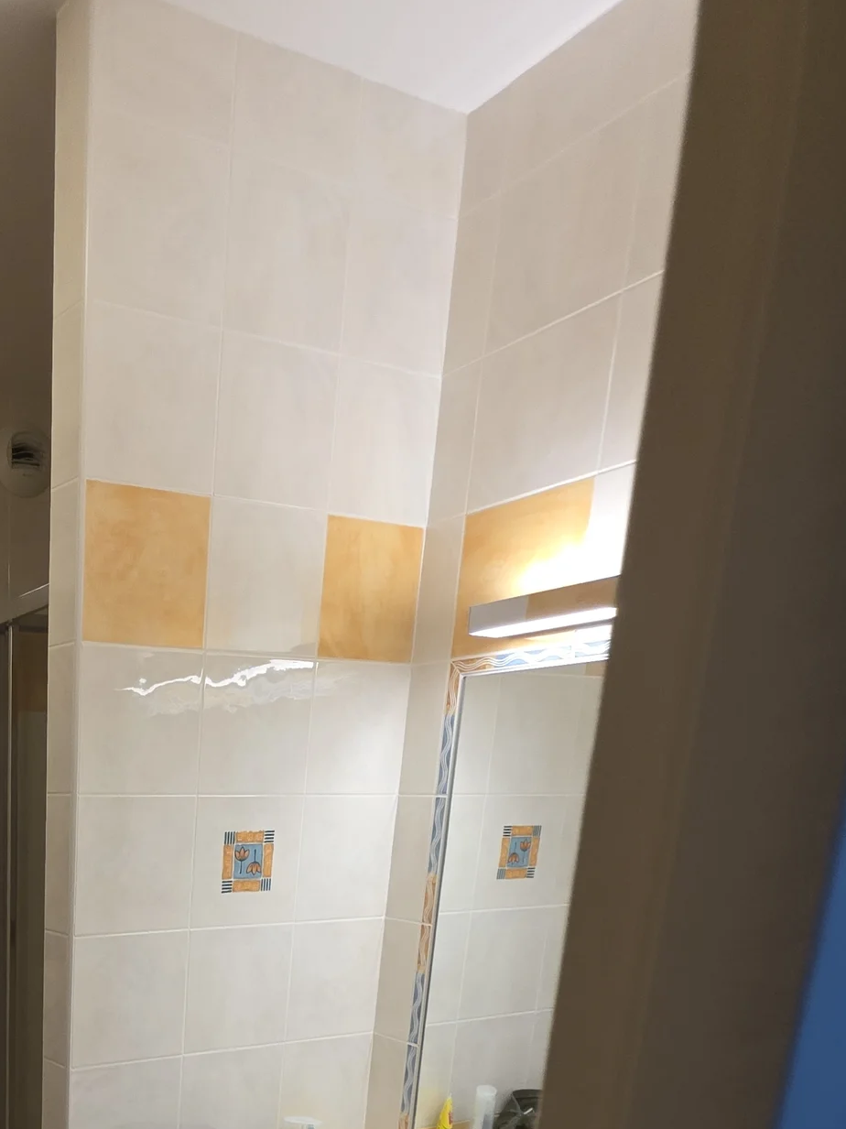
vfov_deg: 56.6
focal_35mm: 27
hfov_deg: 43.4
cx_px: -15
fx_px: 880
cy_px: 1010
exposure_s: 1/40.1
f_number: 1.9
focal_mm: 2.2
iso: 80
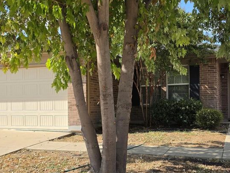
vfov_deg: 32.8
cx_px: 129
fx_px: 292
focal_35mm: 44
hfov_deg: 42.9
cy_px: 99
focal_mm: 6.5
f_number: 1.4
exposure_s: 1/4764
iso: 64
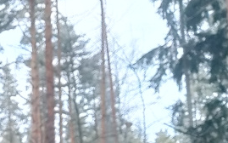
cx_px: -103
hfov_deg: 25.5
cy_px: 240
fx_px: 391
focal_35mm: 63
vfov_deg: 17.5
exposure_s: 1/100
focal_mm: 3.48
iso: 160
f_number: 2
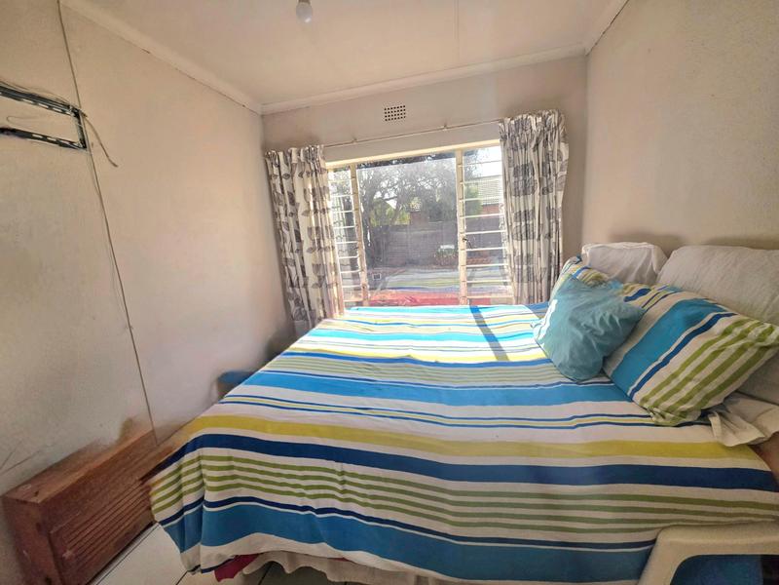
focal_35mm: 13
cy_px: 292
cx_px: 390
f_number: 1.9
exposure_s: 1/2000
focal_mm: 2.2
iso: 160
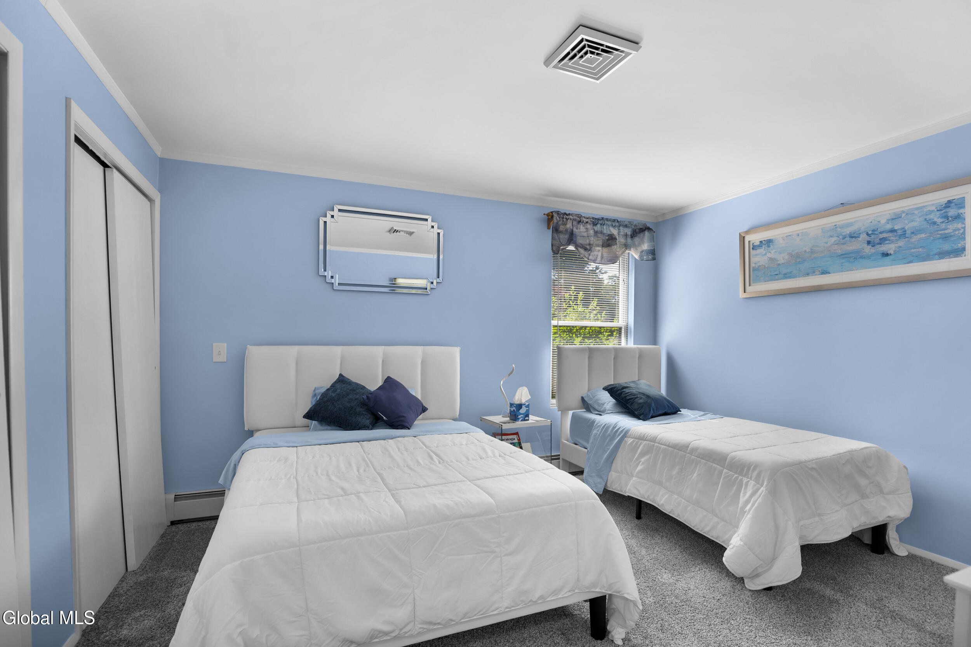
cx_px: 486
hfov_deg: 96.7
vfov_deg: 73.8
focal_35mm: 16
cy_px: 324
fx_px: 432
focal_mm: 16
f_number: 4.5
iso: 320
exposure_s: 1/50
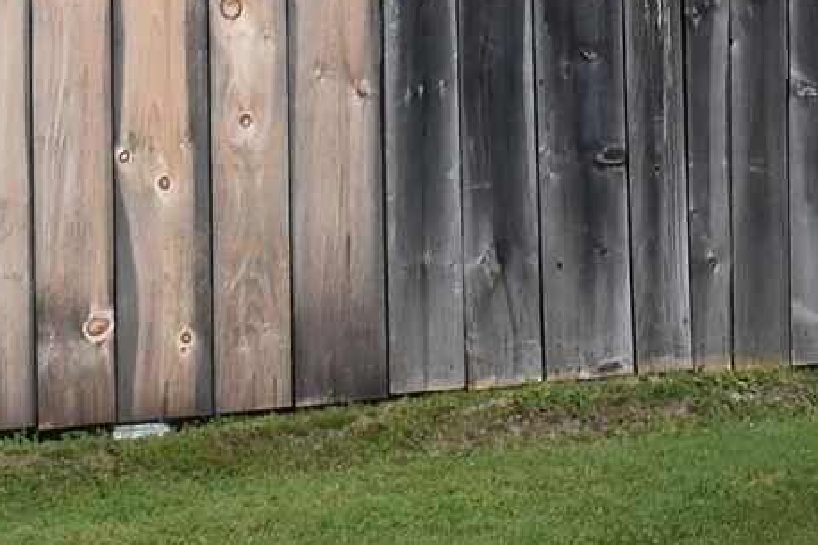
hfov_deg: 8.8
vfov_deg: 5.7
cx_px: 922
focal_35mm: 231
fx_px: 5255
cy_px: -736
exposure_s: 1/500
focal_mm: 23
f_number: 8
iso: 360
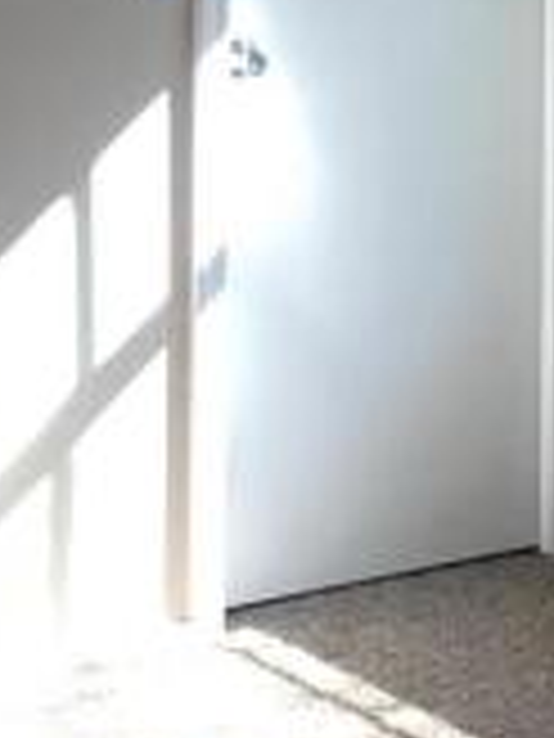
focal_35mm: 136
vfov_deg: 14.0
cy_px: -212
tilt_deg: -2.1
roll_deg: -1.0
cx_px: 432
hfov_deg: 10.9
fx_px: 2902
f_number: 2.2
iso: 25
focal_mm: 4.15
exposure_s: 1/30
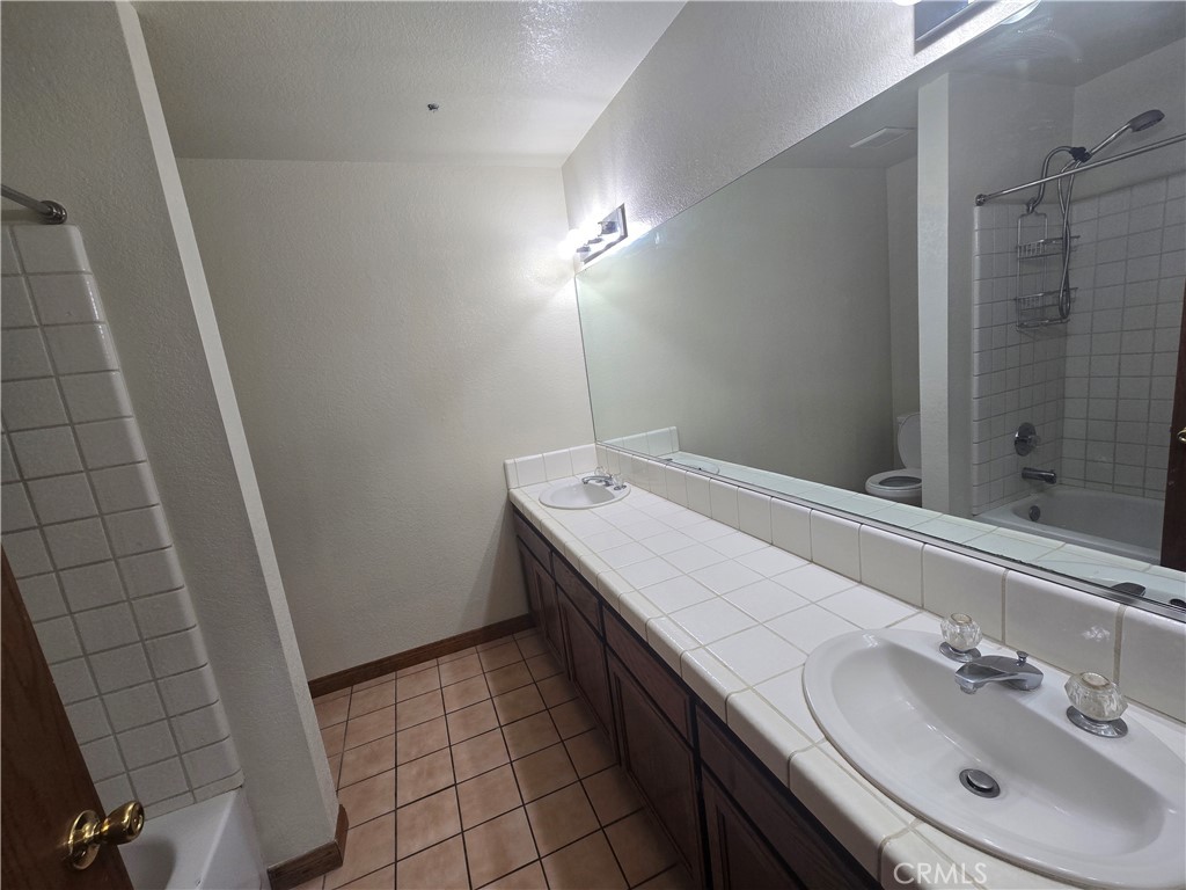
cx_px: 593
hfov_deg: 106.2
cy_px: 445
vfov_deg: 89.9
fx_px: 445
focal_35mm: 13
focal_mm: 2.2
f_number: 2.2
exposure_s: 1/60
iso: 64
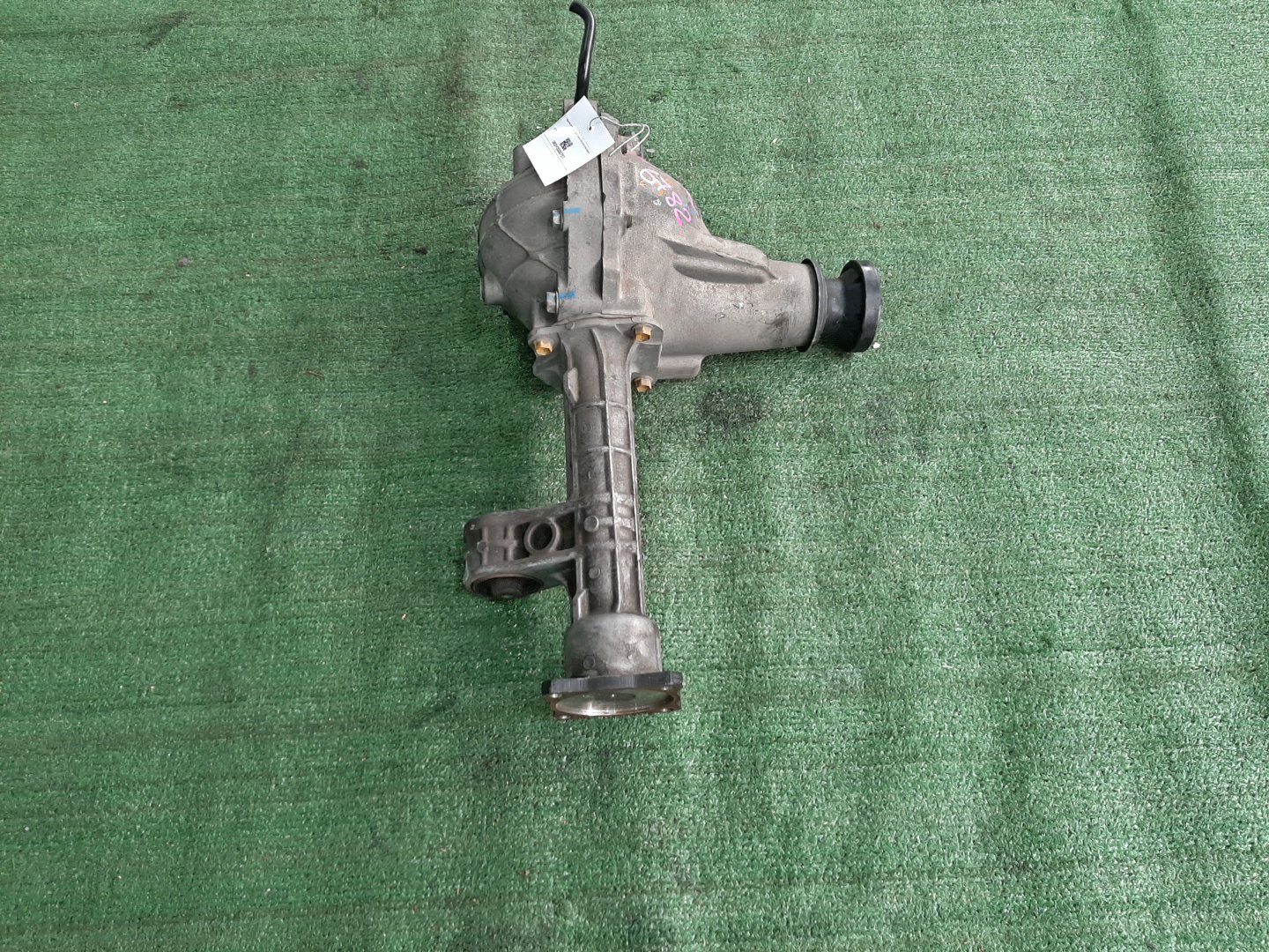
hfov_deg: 67.3
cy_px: 476
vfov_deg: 53.1
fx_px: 953
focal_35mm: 26
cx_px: 634
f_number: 1.7
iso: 90
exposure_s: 1/50
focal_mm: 3.93
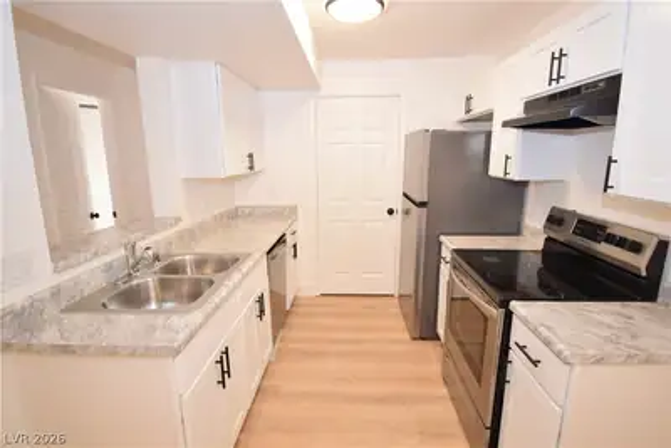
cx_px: 336
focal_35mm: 18
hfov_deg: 90.0
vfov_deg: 67.4
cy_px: 224
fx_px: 336
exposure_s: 1/15
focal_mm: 12
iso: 400
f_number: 5.6
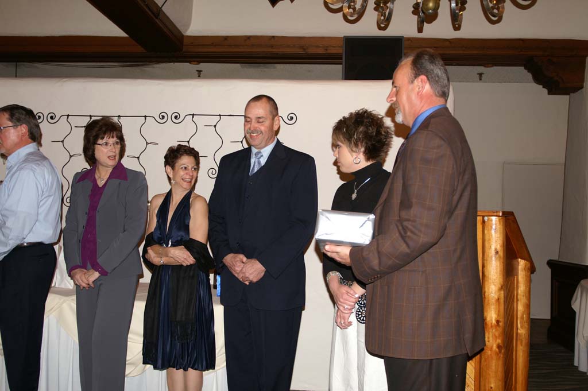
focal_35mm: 36
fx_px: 588
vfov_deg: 36.8
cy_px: 196
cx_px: 294
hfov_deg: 53.2
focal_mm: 24
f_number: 3.5
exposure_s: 1/60
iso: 200
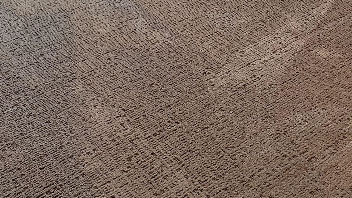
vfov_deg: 15.1
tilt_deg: -8.8
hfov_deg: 32.3
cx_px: 40
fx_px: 579
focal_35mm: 62
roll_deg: +0.7
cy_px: -216
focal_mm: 6.86
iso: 125
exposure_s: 1/60
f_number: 1.78
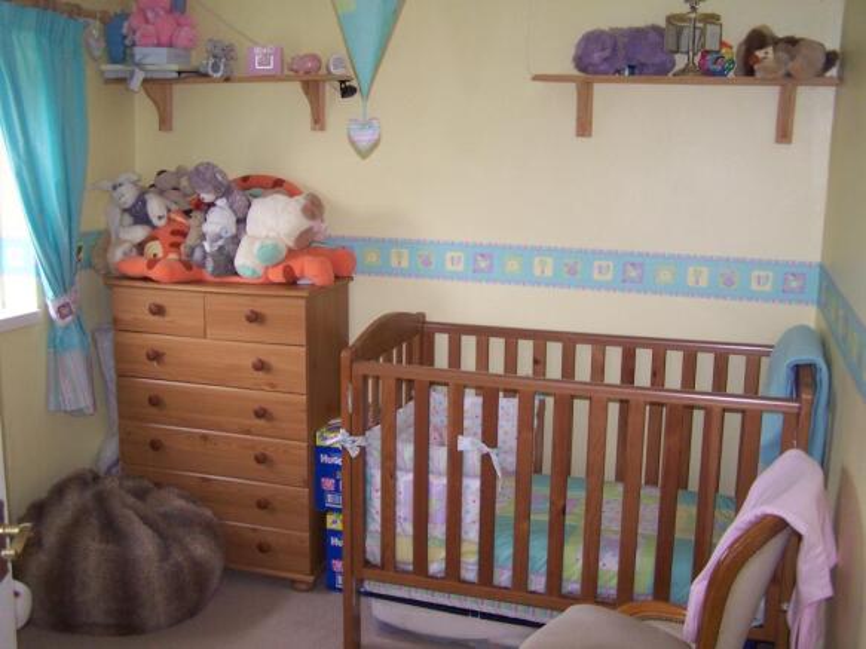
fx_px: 950
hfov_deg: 49.0
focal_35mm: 38
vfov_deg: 37.7
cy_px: 324
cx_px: 433
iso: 140
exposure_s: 1/60
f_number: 2.8
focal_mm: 6.3
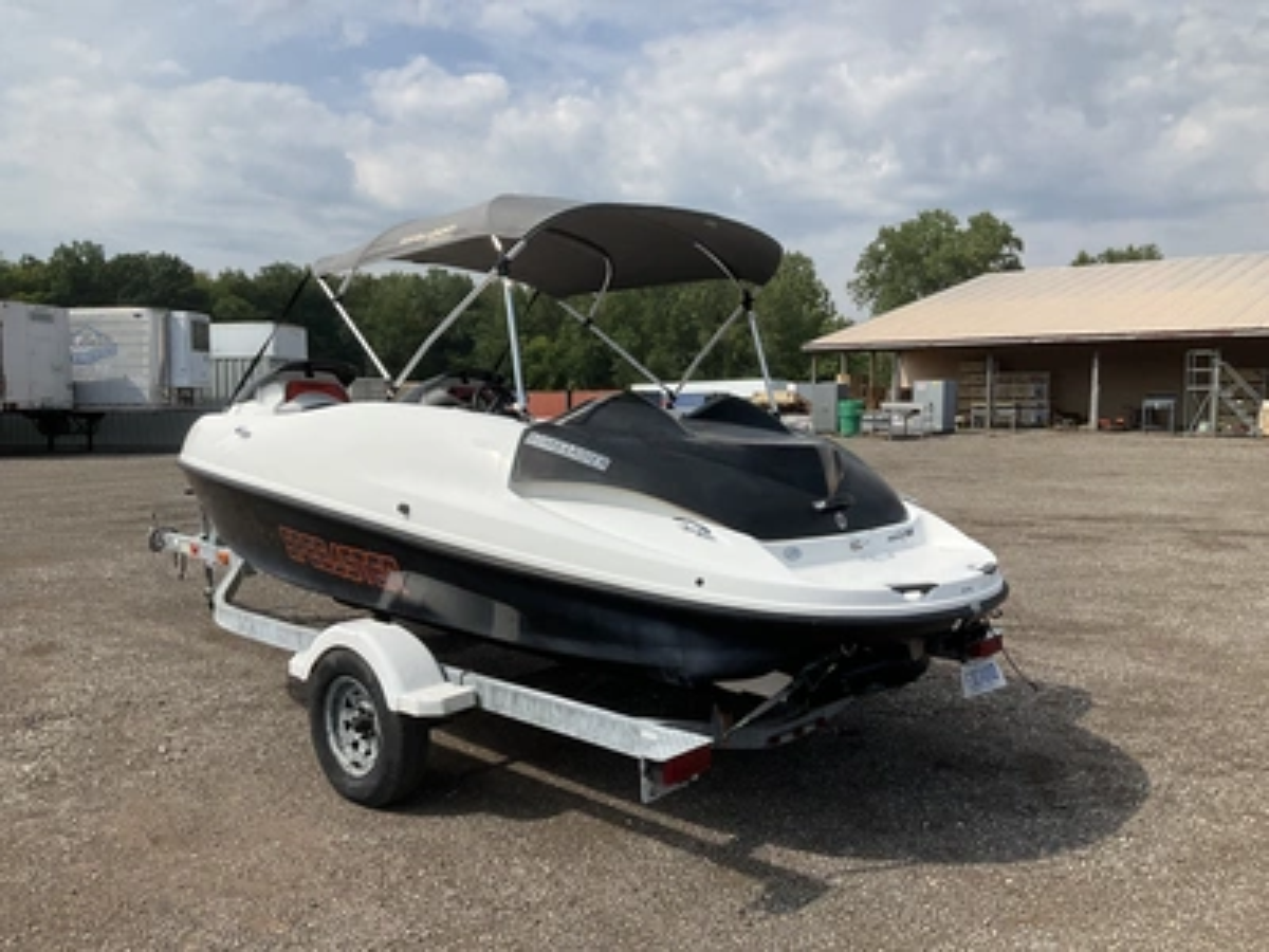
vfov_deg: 48.2
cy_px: 476
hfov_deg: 61.7
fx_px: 1063
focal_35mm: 29
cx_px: 634
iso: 25
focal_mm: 3
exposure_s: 1/2538
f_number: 1.8
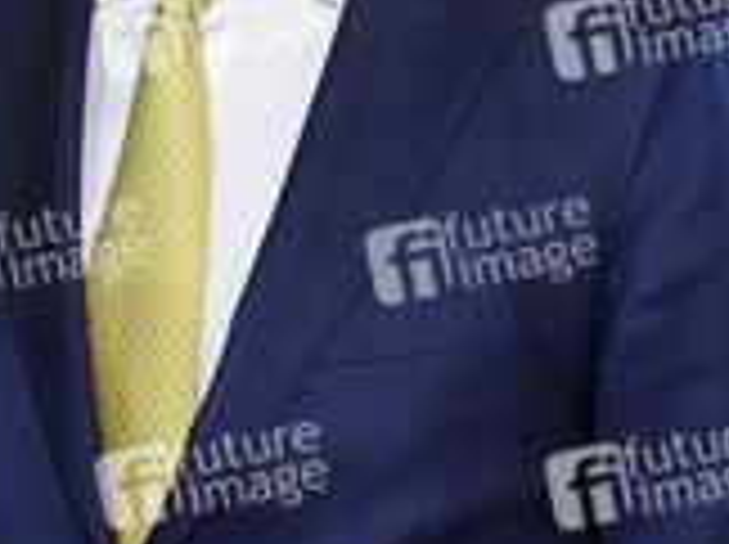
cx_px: 92
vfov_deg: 2.5
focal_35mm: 590
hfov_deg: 3.4
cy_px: -85
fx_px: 12407
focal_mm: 220
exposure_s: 1/400
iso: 8000
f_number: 5.6
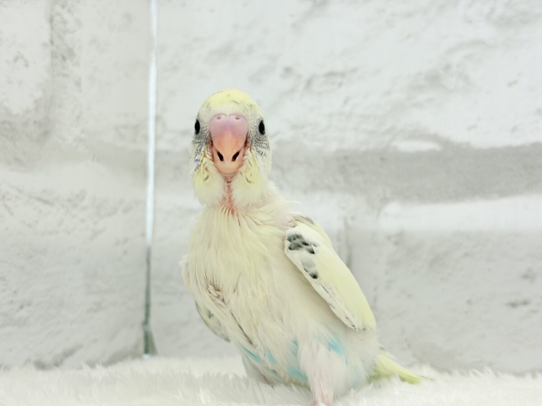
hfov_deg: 36.8
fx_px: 814
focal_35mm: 52
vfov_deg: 28.0
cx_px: 271
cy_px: 203
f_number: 1.6
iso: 50
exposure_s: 1/100
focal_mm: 5.96
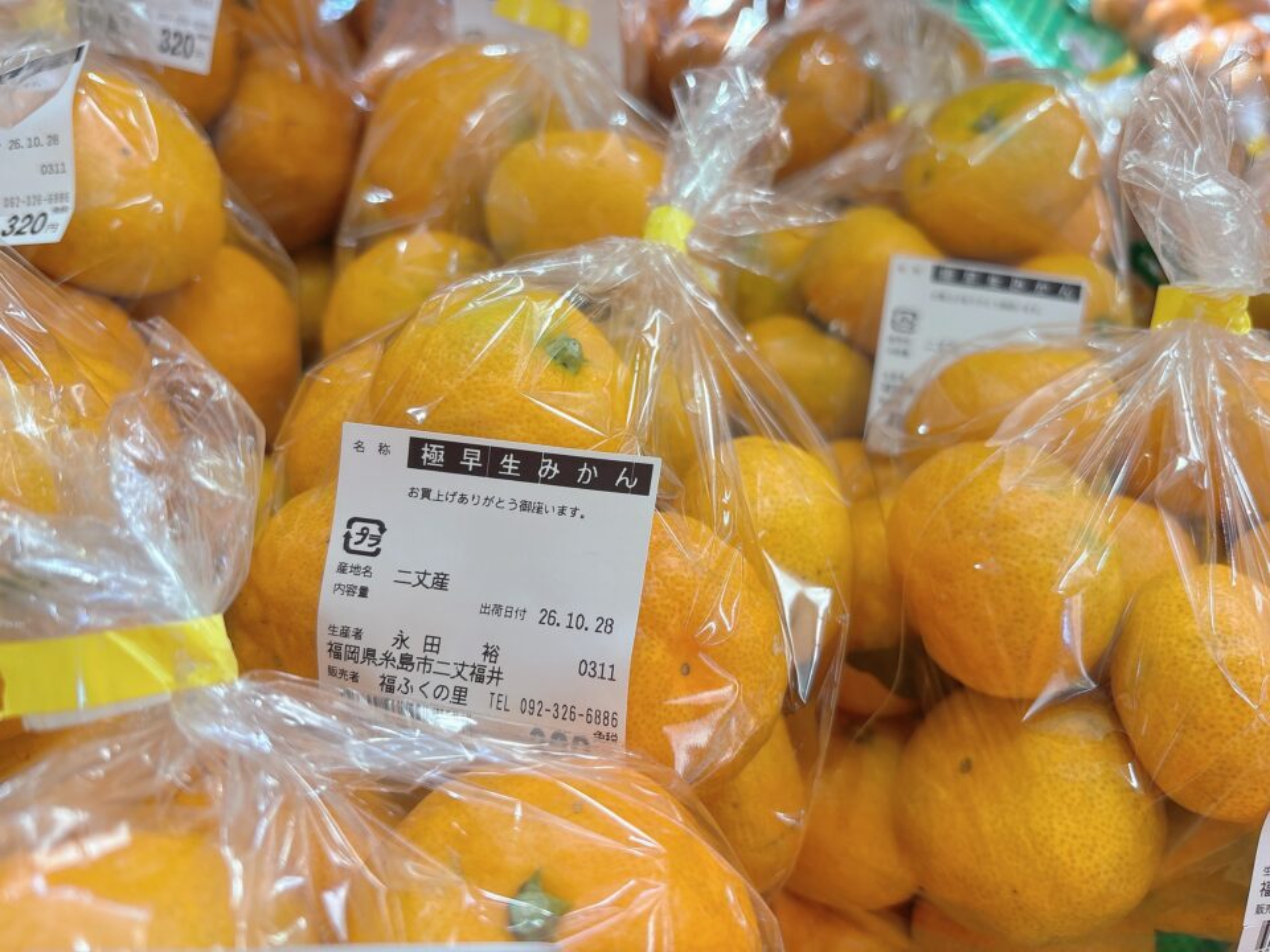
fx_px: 954
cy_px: 476
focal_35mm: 26
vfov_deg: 53.1
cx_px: 635
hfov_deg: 67.3
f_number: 1.6
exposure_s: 1/120
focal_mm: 5.96
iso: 64
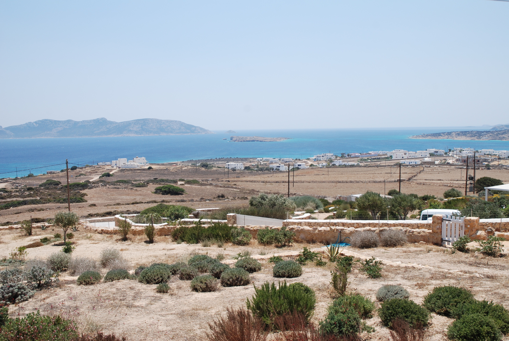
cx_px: 254
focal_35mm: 36
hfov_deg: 53.1
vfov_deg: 37.0
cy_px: 170
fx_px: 510
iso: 100
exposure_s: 1/250
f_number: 8
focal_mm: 24
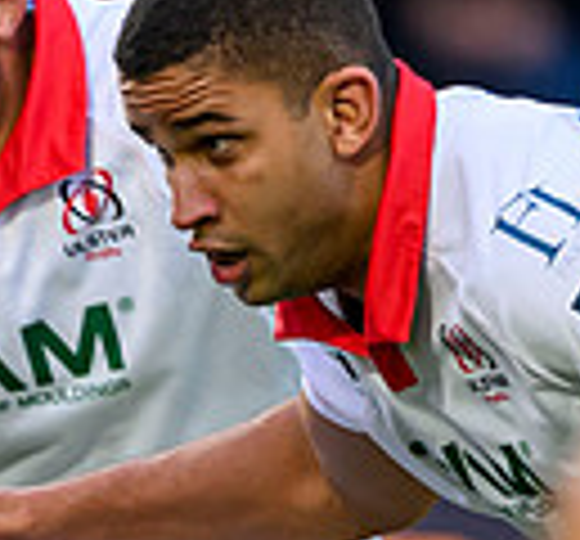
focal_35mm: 2702
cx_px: -394
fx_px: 49466
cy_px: 1068
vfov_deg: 0.6
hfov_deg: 0.7
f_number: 3.2
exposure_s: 1/1600
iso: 2000
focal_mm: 400
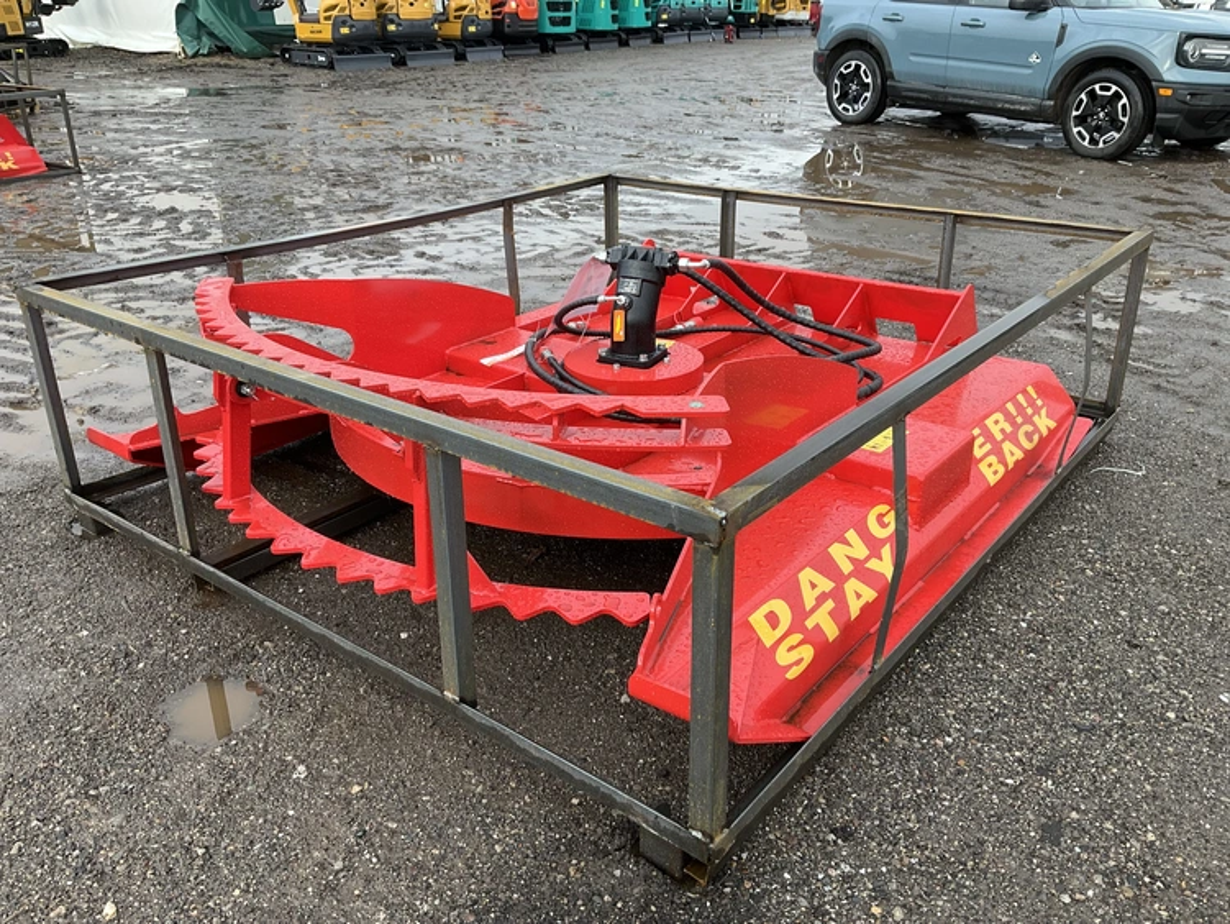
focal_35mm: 29
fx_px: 1031
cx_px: 615
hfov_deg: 61.6
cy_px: 462
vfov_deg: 48.3
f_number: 1.8
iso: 20
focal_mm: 3
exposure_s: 1/160
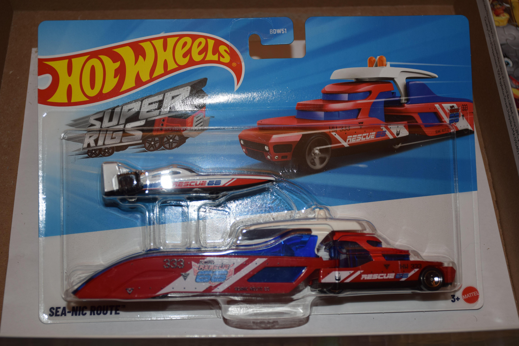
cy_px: 173
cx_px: 260
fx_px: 865
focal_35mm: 60
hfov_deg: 33.4
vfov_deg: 22.6
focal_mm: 40
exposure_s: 1/60
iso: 250
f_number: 4.5
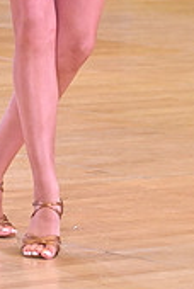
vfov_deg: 5.4
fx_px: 3019
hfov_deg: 3.7
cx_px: 45
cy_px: -158
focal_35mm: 375
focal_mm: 110
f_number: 5.6
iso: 4000
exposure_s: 1/400
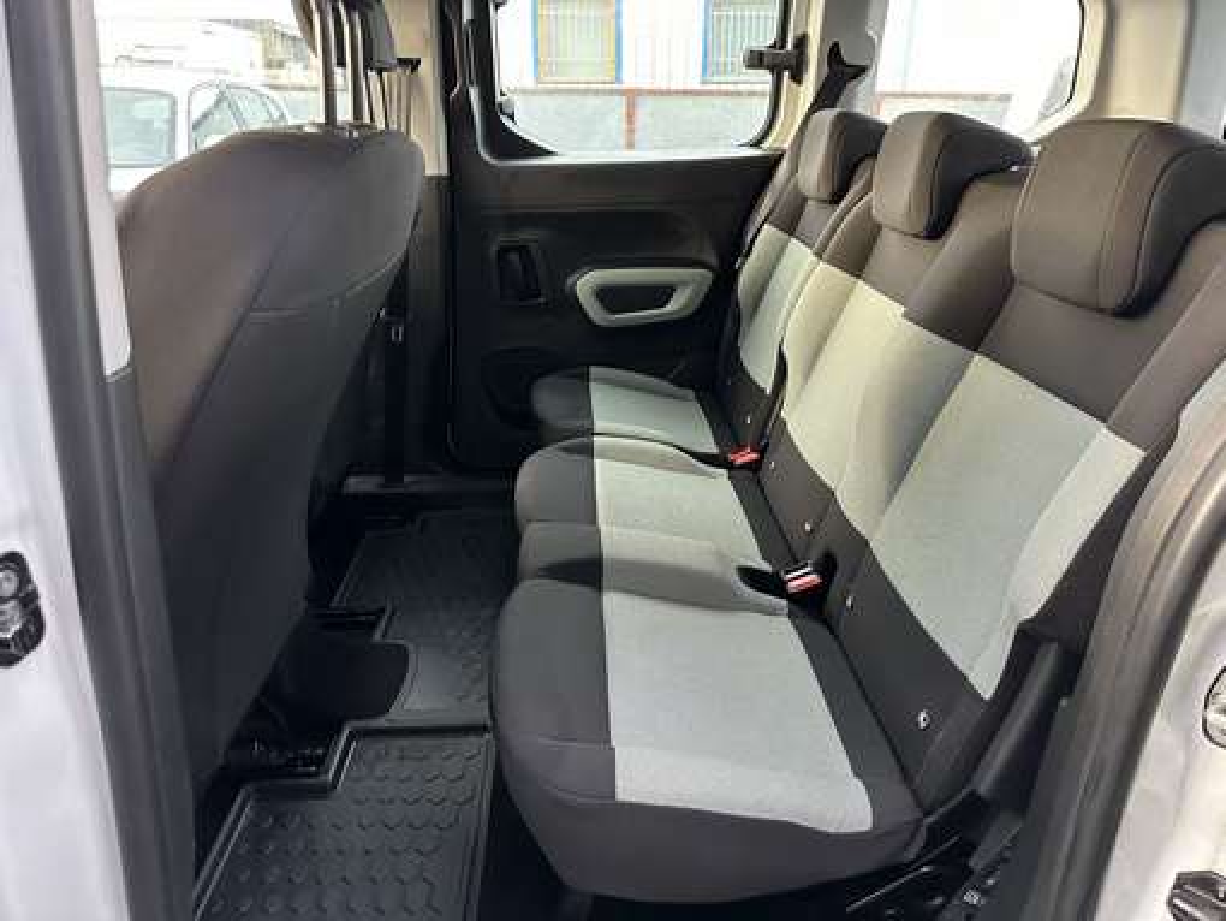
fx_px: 850
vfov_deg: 56.9
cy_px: 460
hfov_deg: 71.6
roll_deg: -0.1
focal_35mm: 24
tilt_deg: -23.4
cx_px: 613
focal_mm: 6.86
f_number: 1.78
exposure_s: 1/60
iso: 800
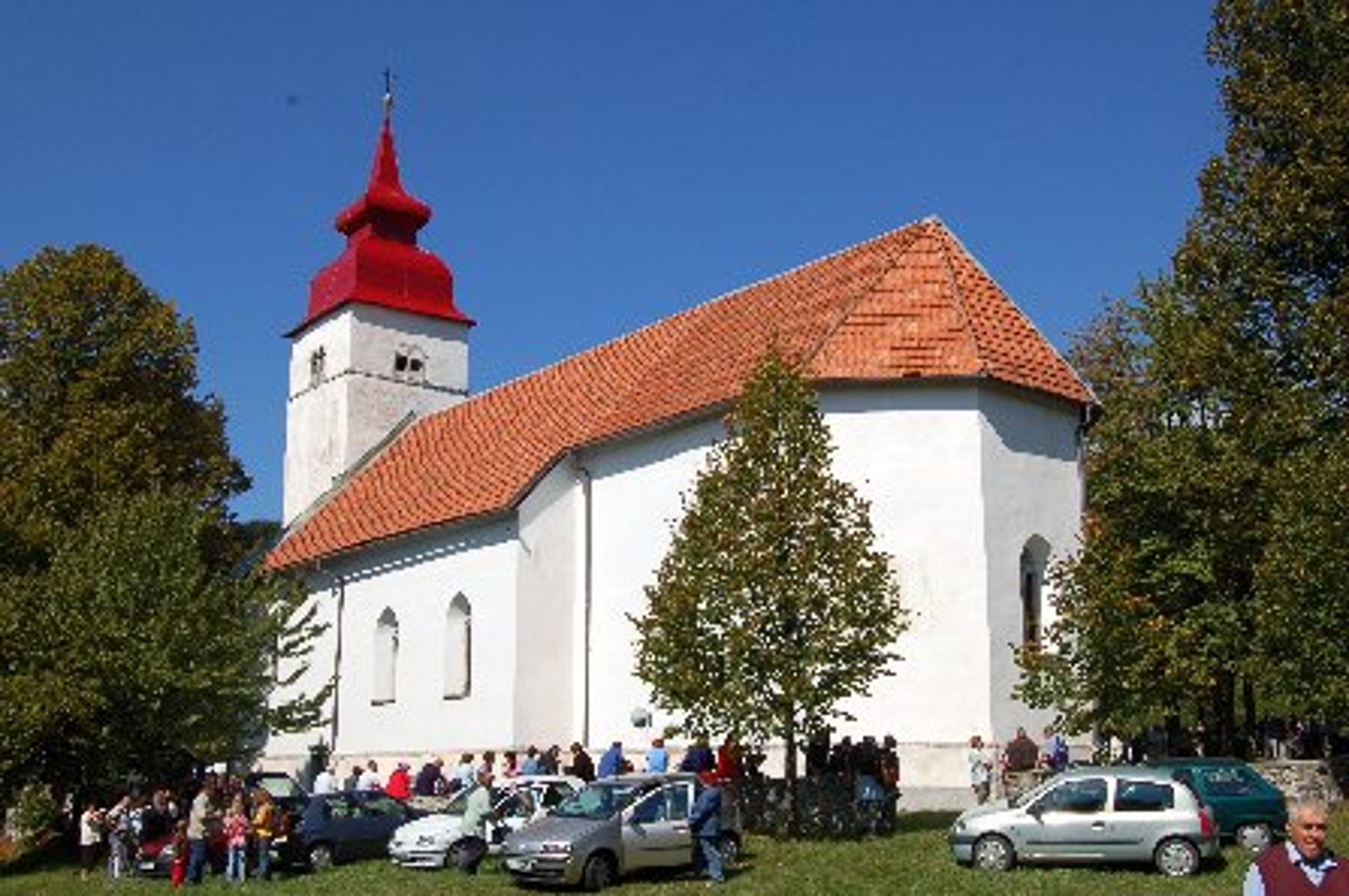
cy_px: 448
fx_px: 1460
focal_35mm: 39
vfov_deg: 34.1
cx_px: 674
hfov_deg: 49.6
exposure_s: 1/500
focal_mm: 26
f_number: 11
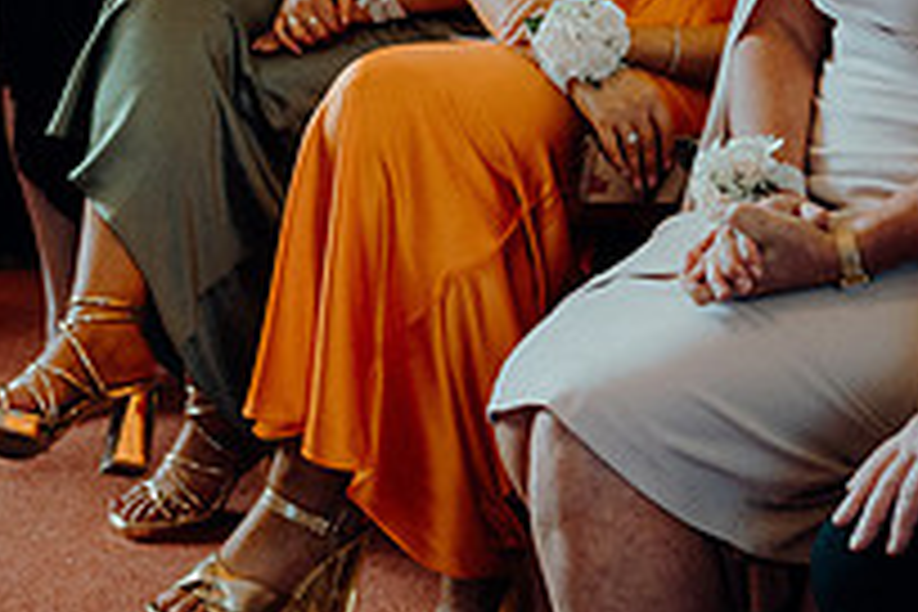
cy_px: -11
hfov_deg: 21.4
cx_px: 963
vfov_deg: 14.8
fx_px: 2320
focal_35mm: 91
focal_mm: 32
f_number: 3.2
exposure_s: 1/200
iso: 1600
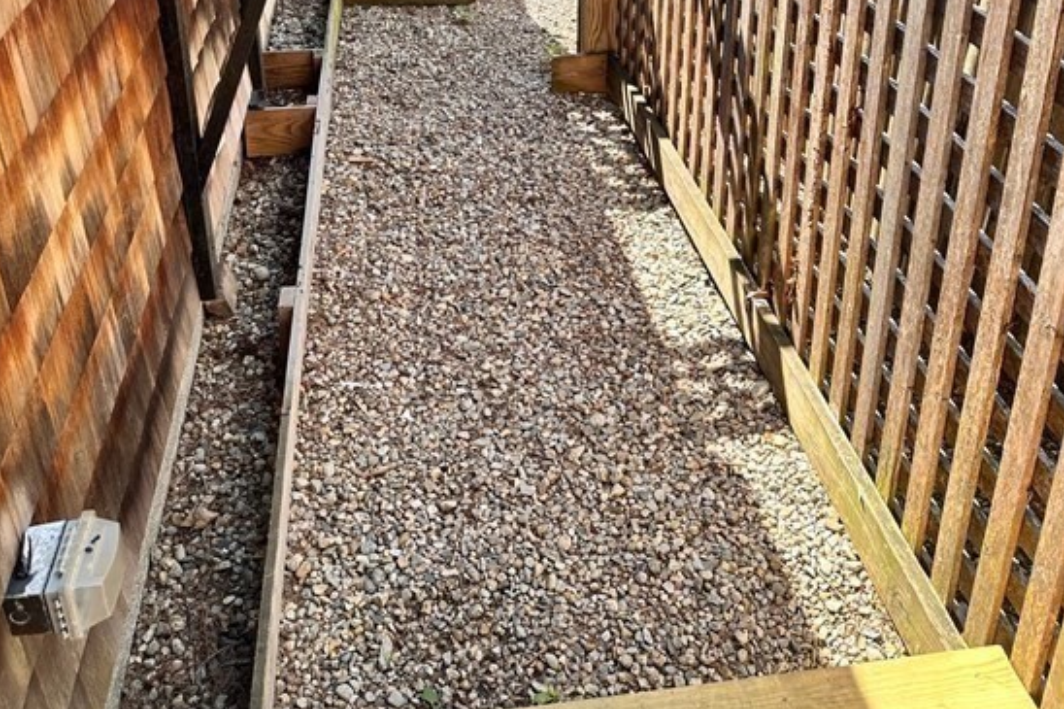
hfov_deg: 54.4
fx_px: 1034
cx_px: 540
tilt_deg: -20.8
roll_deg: +1.4
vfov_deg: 34.7
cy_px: 14
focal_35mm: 35
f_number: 1.78
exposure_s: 1/516
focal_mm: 6.86
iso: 80
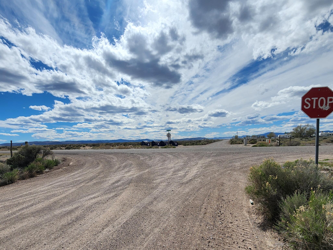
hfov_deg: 84.6
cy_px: 160
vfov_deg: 67.4
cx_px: 158
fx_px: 183
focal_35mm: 19
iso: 50
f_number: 2.2
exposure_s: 1/5856
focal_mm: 2.2
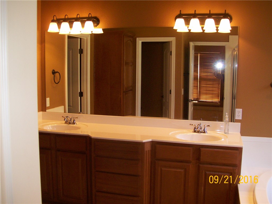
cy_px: 102
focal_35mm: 36
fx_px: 283
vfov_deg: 39.7
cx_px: 136
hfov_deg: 51.4
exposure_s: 1/64
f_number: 2.7
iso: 140
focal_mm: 6
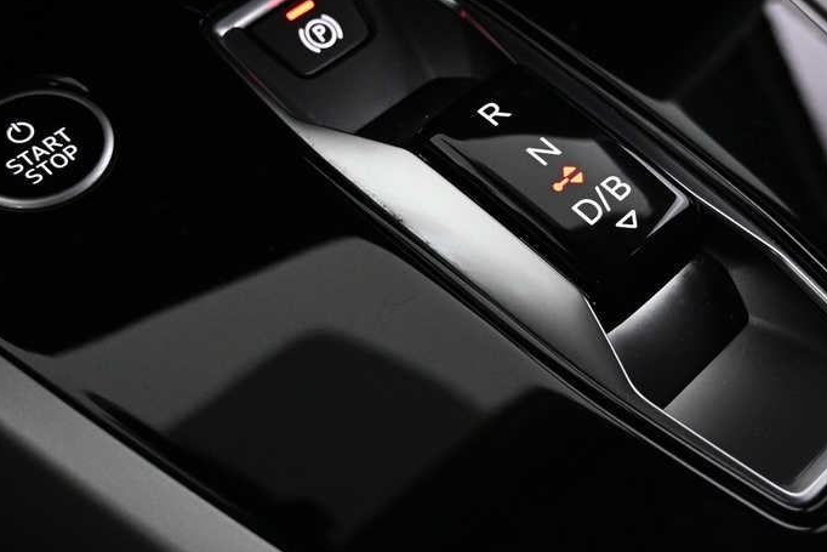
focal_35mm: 57
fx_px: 1310
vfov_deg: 23.5
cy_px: 123
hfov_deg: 35.0
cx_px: 386
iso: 1600
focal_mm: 16
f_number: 3.5
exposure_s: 1/50
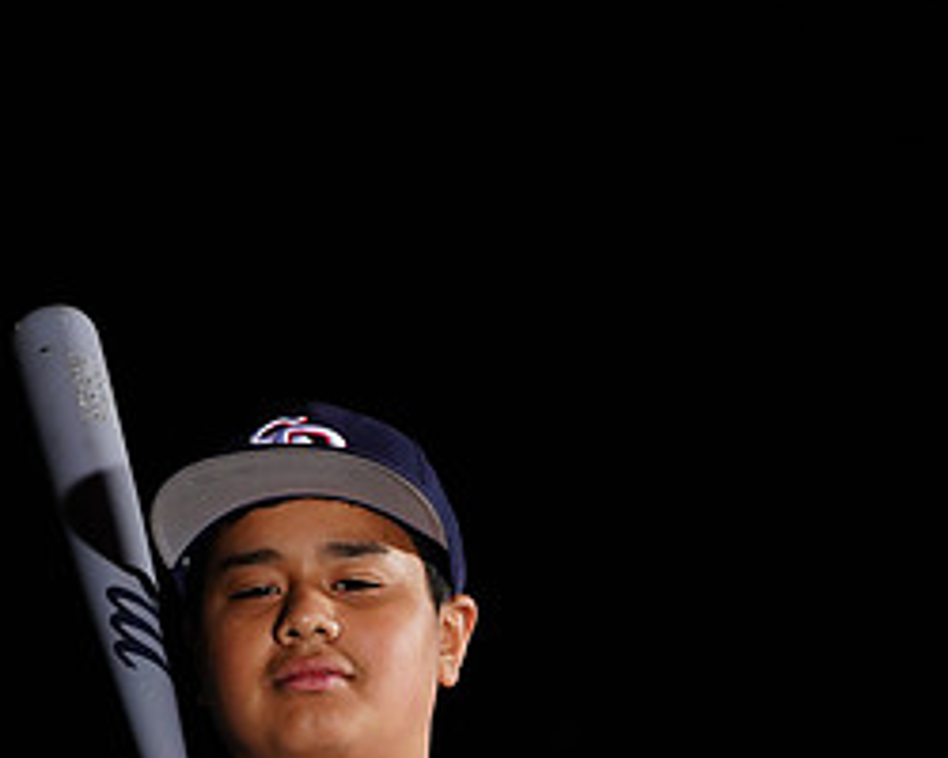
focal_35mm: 353
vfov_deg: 4.4
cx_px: 233
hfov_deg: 5.5
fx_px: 9904
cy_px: 1012
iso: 400
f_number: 9
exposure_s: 1/125
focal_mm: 162
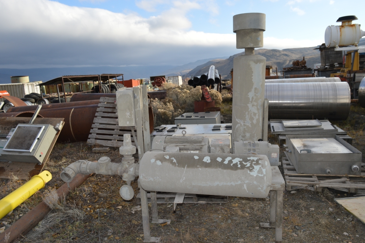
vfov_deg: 47.9
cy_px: 122
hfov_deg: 67.4
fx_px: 274
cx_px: 182
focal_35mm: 27
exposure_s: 1/200
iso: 100
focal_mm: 18
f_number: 7.1
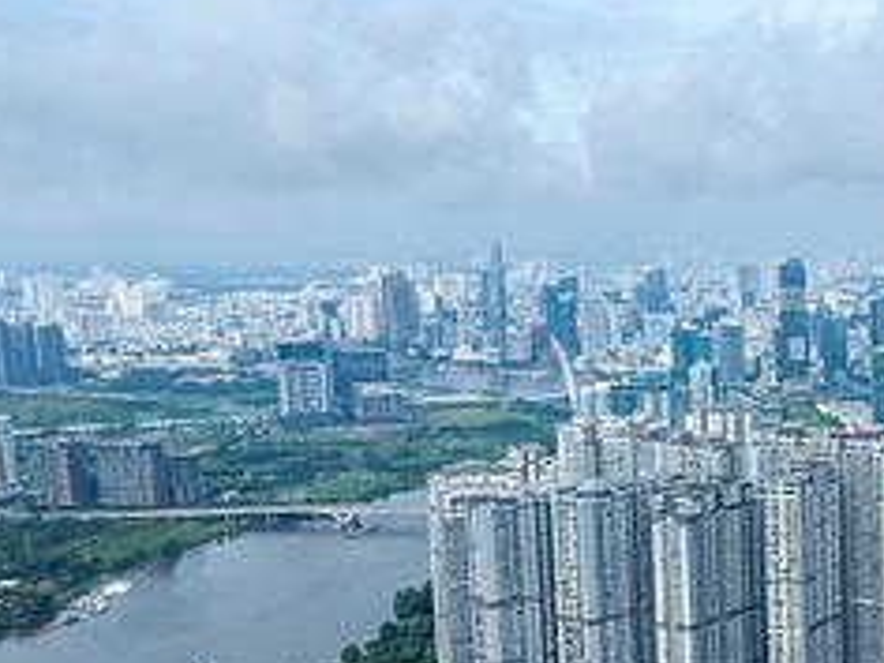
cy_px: 506
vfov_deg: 23.8
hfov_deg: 28.0
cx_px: 1043
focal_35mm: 61
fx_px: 1558
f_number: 2.8
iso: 100
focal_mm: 12.29
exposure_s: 1/1600
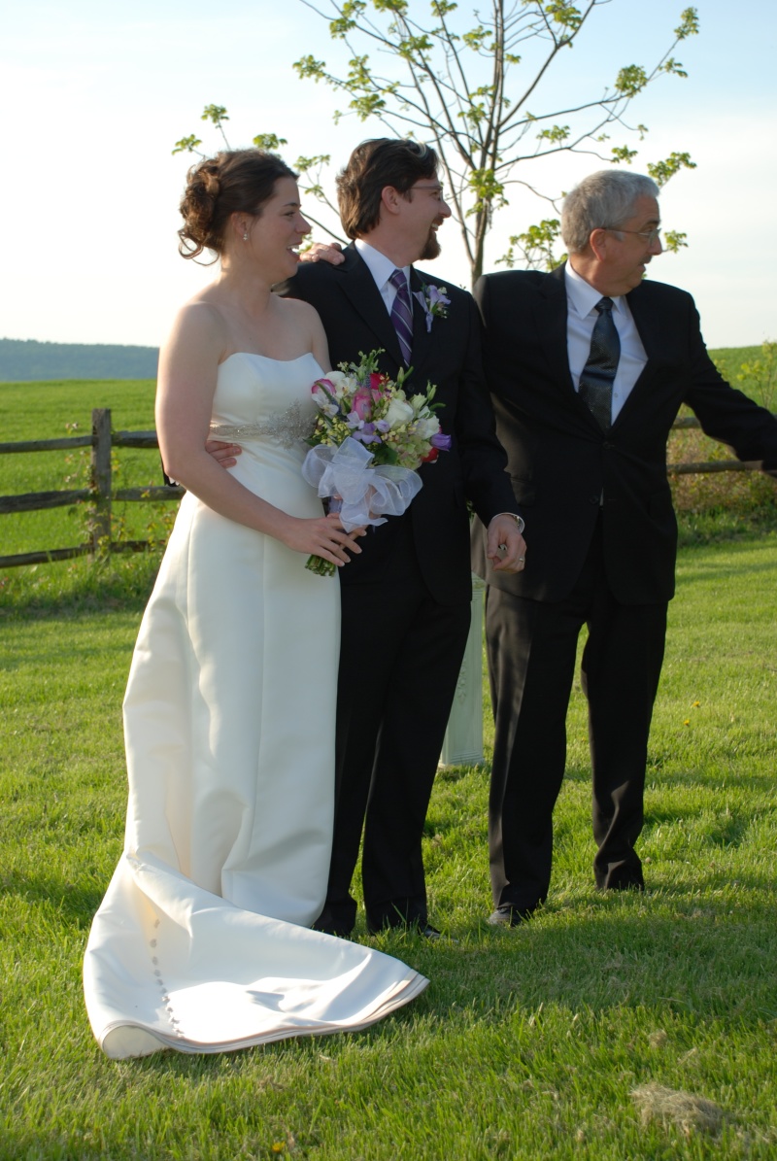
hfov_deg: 22.7
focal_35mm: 60
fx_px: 1937
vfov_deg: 33.4
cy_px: 580
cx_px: 388
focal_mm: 40
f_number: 5.6
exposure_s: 1/125
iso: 100
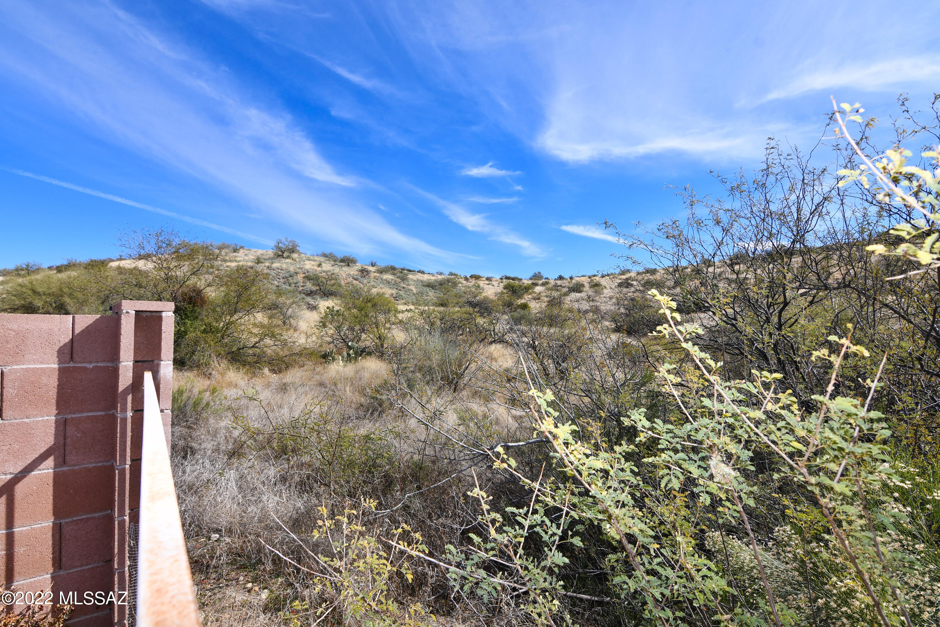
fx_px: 418
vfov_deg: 73.7
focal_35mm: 16
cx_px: 470
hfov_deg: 96.7
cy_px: 314
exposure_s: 1/250
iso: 100
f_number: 10
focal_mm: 11
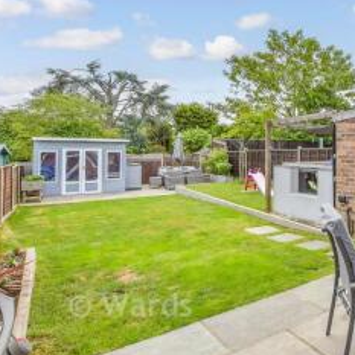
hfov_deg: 54.8
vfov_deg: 60.4
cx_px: 305
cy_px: 139
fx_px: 302
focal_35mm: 26
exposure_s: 1/160
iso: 200
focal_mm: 10
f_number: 8
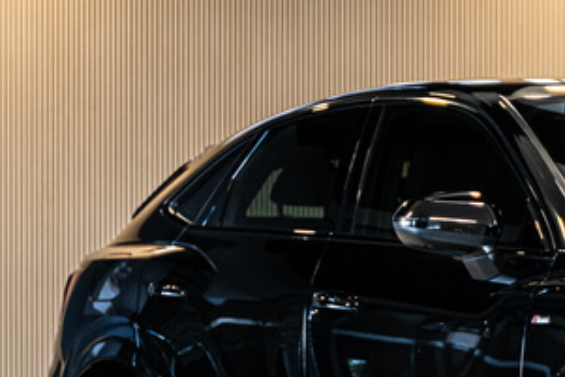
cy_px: 283
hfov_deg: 10.7
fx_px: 2936
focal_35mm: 187
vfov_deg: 7.3
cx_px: 808
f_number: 2.8
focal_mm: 55
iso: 640
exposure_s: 1/160
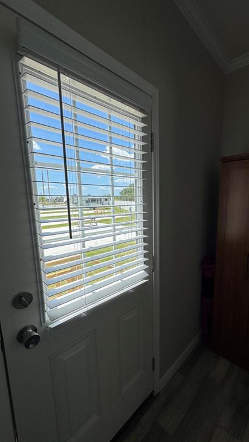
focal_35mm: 16
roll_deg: -0.3
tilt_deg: -9.1
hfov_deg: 66.6
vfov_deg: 99.3
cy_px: 228
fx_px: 188
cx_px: 146
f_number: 2.2
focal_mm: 2.22
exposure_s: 1/1078
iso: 40
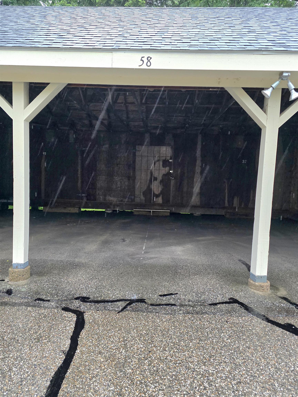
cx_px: 149
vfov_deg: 73.9
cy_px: 198
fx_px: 264
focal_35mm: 23
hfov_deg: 58.9
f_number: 1.7
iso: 800
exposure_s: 1/120
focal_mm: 6.3
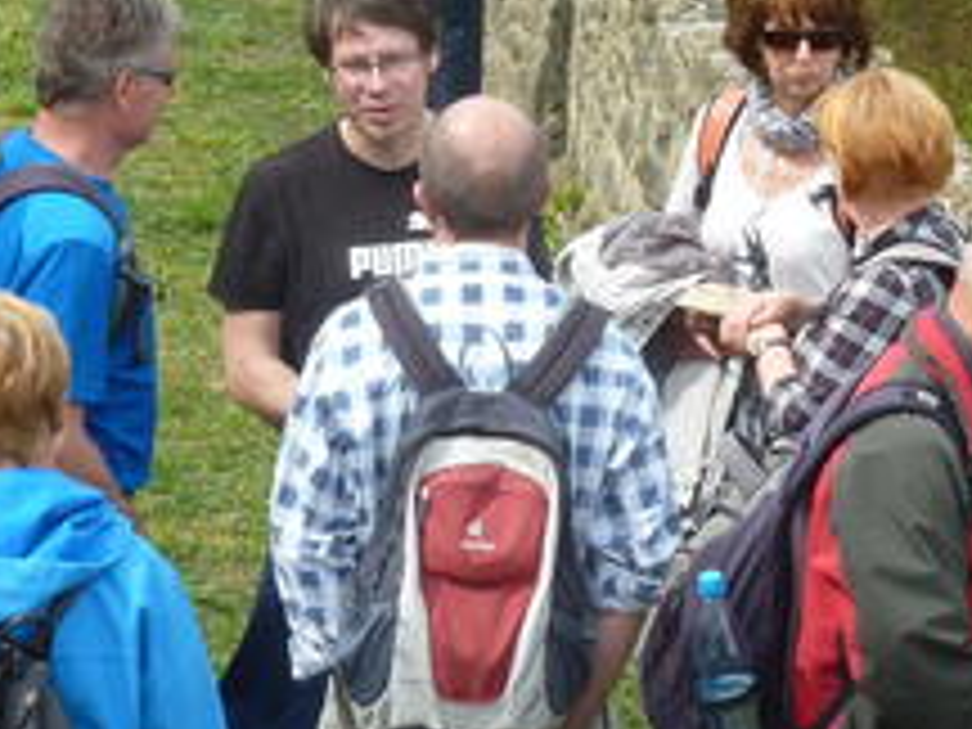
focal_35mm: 213
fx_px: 5981
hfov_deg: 9.3
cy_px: 212
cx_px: 351
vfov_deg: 7.0
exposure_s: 1/250
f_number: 4.1
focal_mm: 11.9
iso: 80
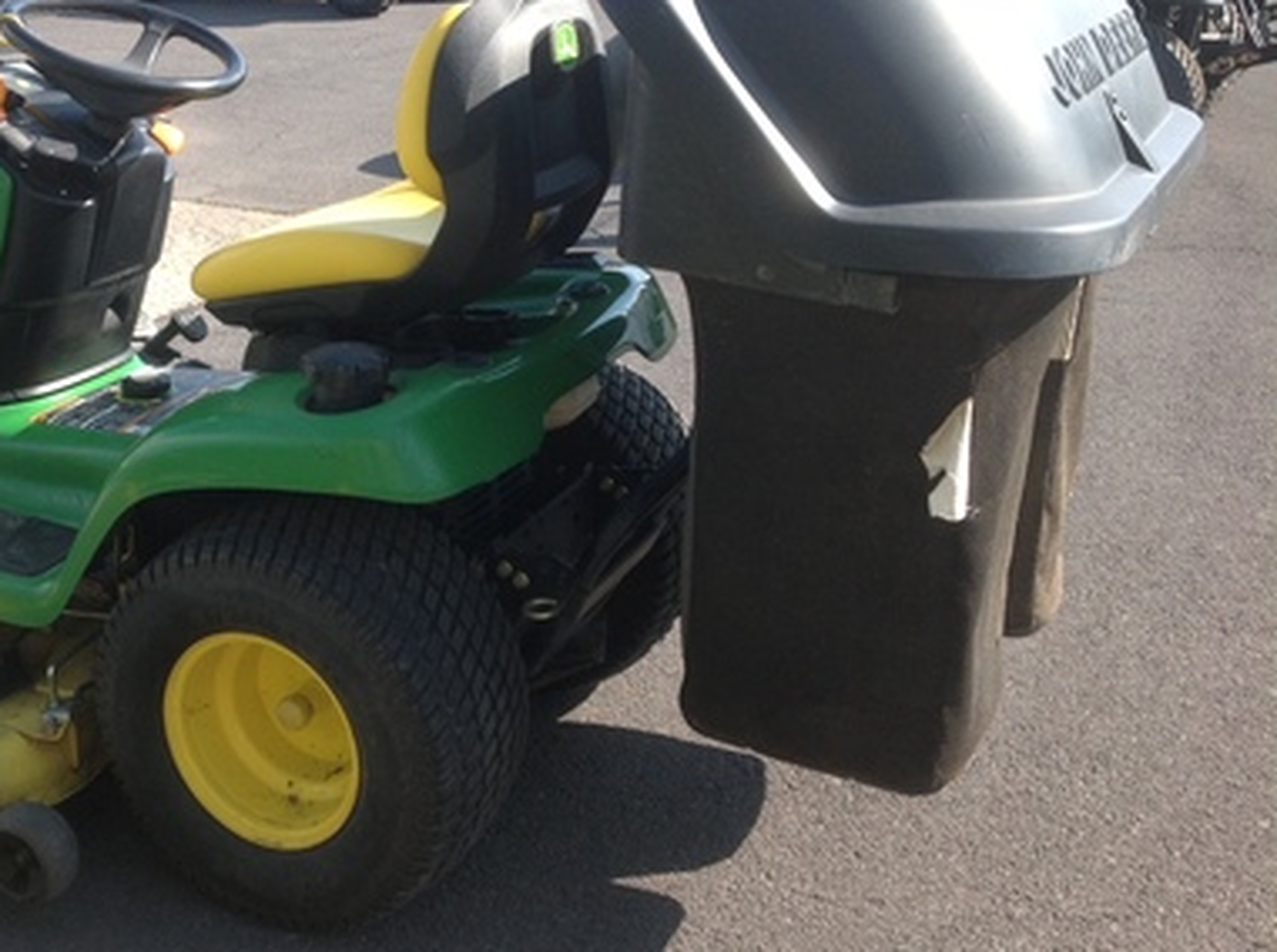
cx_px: 369
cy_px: 392
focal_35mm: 50
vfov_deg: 28.9
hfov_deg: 37.6
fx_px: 1840
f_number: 2.4
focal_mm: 4.28
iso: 50
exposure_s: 1/512
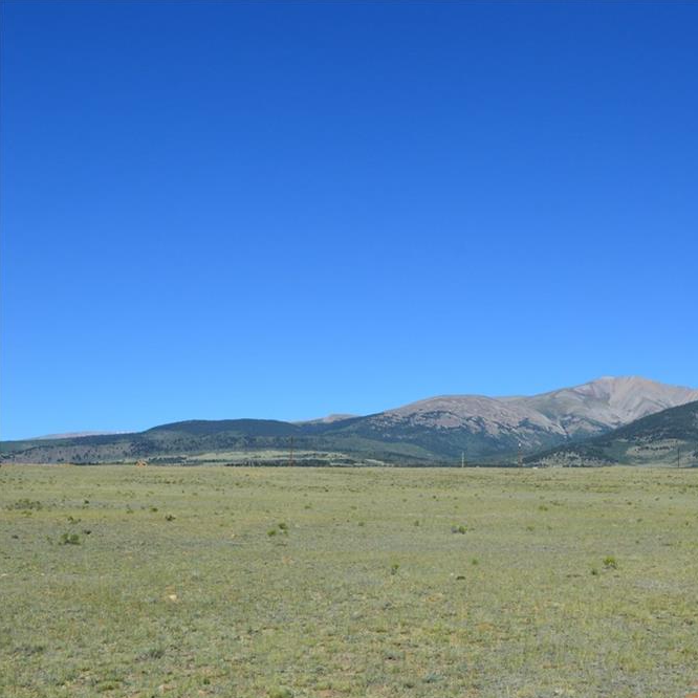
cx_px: 535
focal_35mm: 47
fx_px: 1072
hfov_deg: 35.2
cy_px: 354
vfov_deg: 36.1
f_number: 11
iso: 400
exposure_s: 1/500
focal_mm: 24
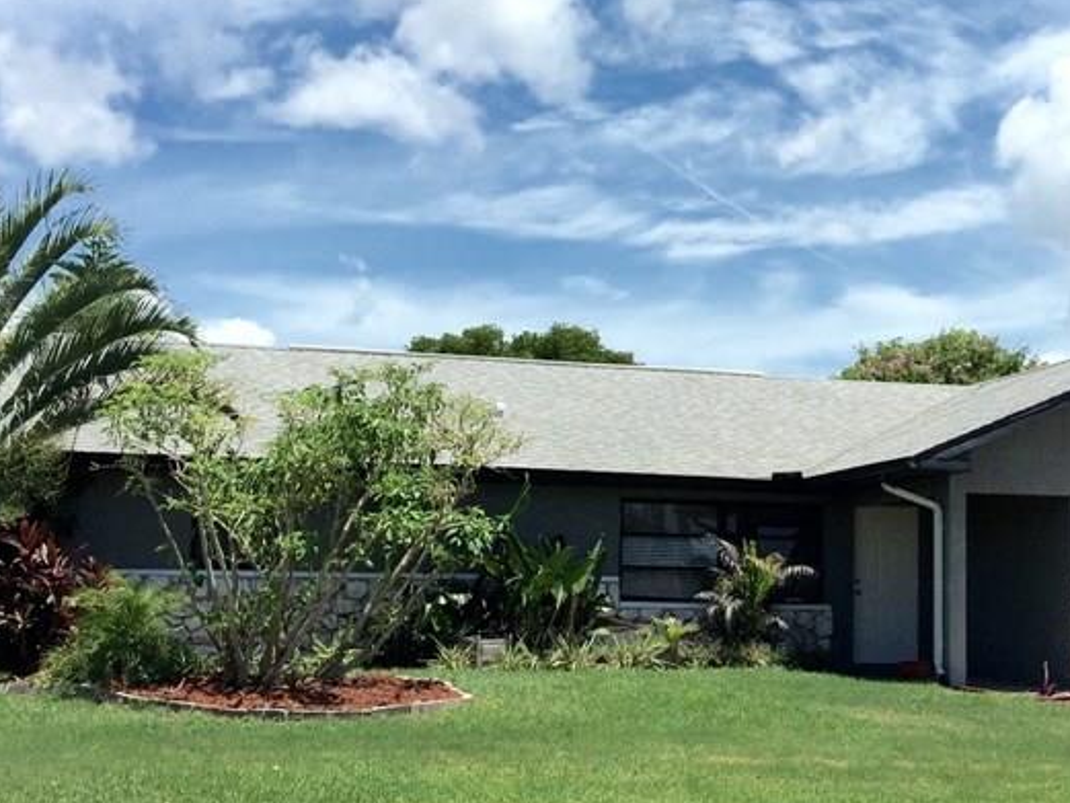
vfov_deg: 25.7
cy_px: 382
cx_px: 750
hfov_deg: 33.3
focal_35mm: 57
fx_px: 1762
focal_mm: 4.15
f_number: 2.2
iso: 32
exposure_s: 1/3300
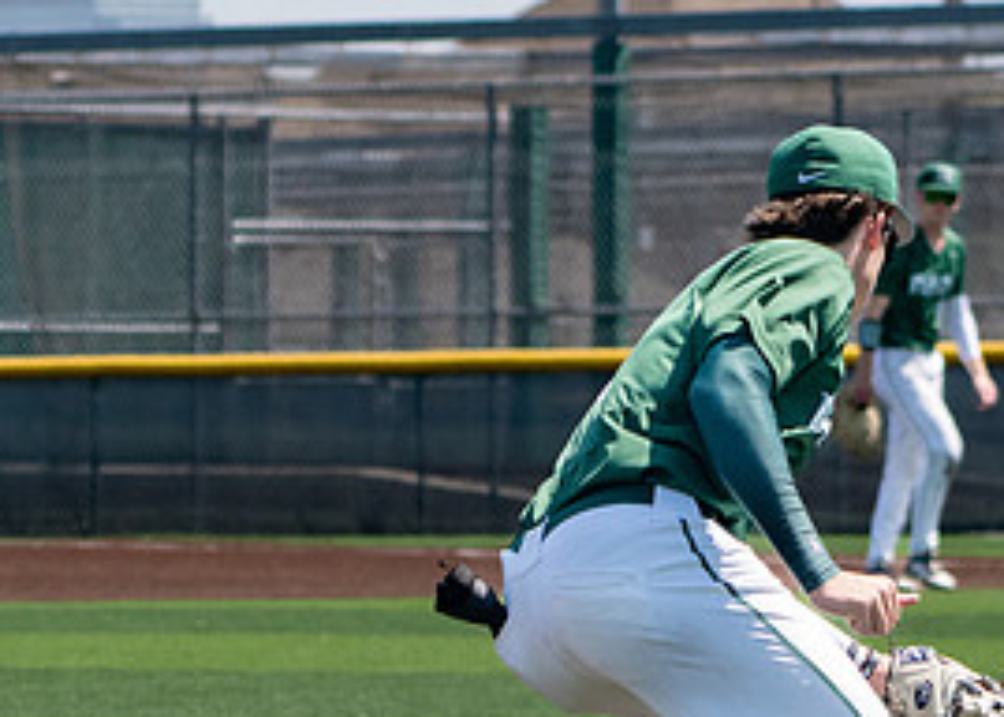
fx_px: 12885
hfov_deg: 4.5
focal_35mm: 452
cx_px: 668
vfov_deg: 3.2
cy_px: 499
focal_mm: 140
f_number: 6.3
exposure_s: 1/2000
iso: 1000
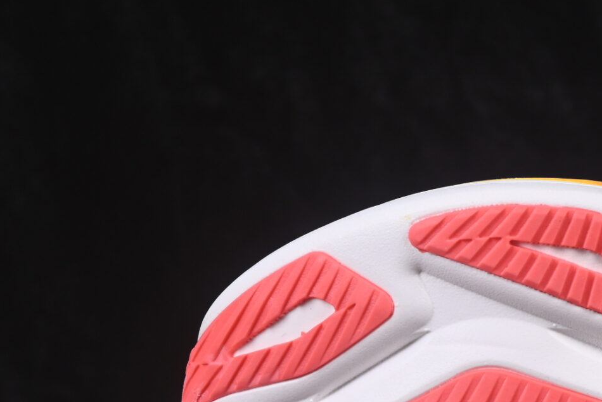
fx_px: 3379
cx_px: 759
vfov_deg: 6.8
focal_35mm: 202
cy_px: 325
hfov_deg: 10.0
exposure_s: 1/80
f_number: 8
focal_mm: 50
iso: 160
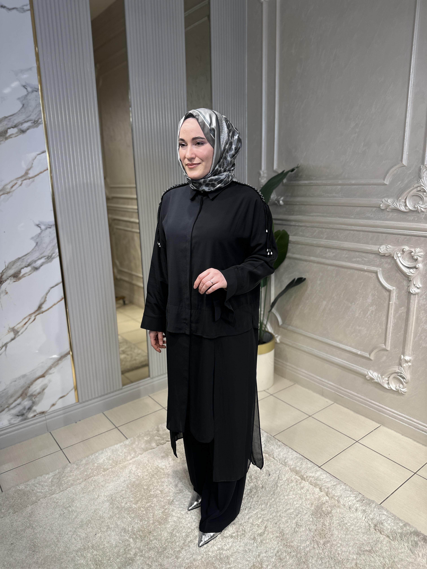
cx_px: 214
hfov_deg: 56.8
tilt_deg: -13.9
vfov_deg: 71.6
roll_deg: +1.5
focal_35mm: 24
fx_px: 395
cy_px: 284
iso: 80
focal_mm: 6.86
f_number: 1.78
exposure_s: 1/368
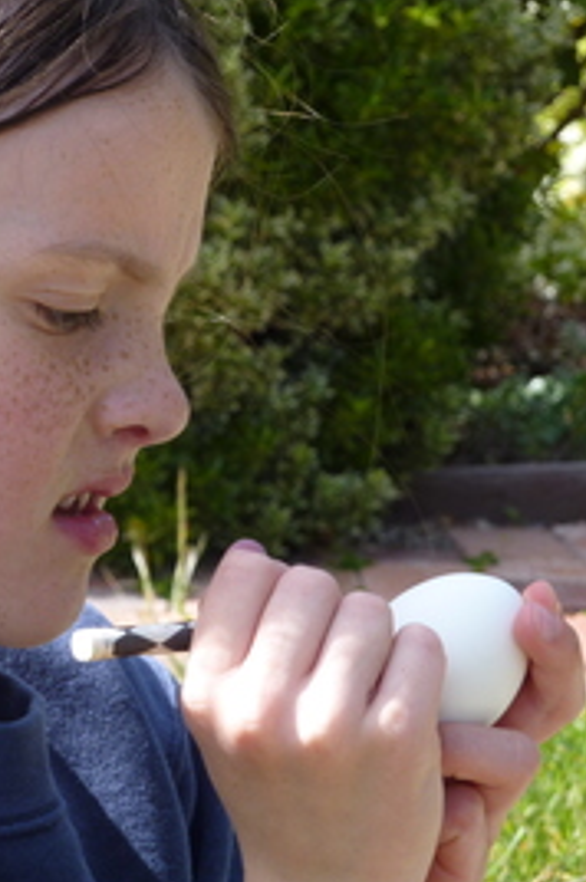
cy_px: 421
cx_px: 7
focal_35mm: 185
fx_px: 4528
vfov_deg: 11.1
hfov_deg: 7.4
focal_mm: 19.5
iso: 80
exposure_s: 1/200
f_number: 4.4
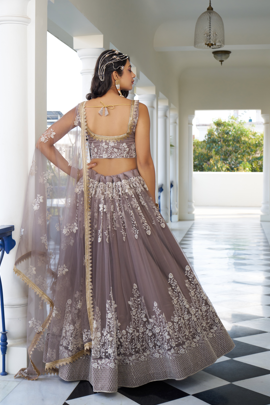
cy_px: 197
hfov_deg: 31.9
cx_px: 134
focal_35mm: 42
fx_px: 472
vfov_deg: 46.4
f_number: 5
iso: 320
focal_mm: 40
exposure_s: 1/200
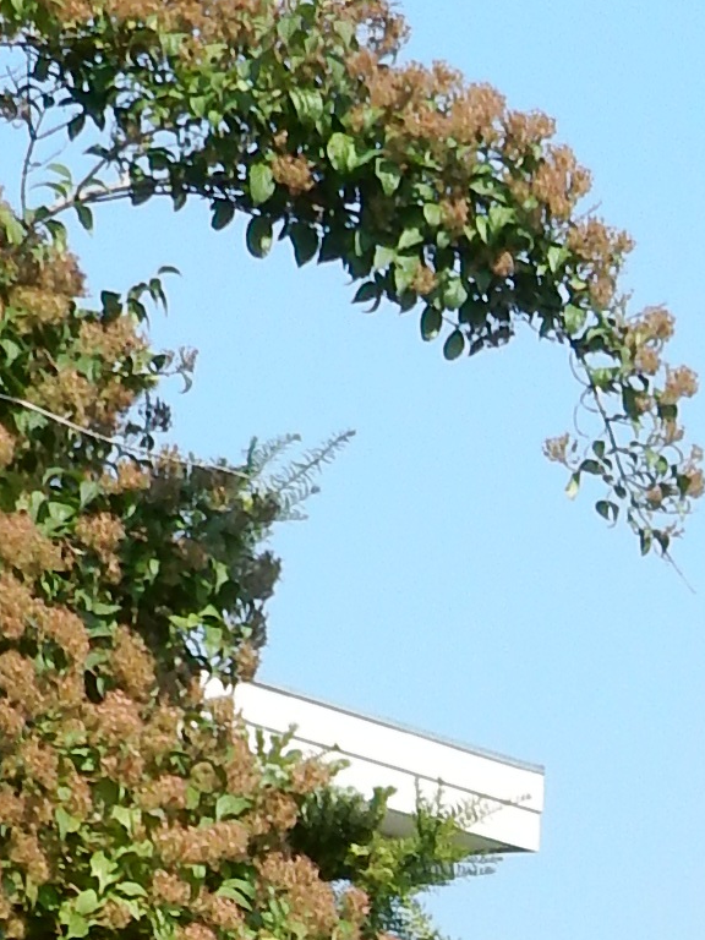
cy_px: 2179
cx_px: 931
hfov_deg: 4.8
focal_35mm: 306
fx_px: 8309
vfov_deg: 6.2
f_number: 4.5
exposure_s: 1/640
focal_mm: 9
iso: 125
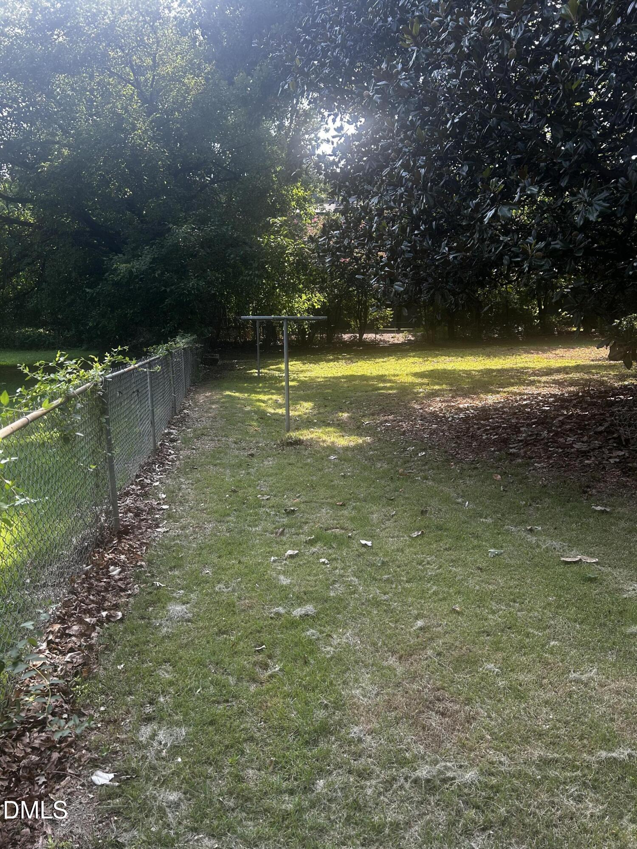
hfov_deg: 53.1
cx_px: 318
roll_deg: -0.6
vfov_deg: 67.3
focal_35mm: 26
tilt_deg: -10.5
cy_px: 424
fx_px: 638
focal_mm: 5.7
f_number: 1.5
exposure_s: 1/374
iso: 50
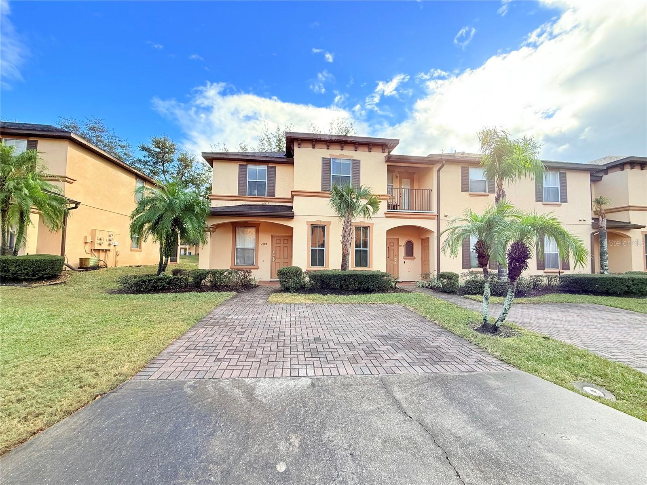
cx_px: 324
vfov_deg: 85.7
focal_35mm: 14
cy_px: 242
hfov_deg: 102.1
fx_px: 262
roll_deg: -0.8
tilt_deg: +3.1
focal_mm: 2.22
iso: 64
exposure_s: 1/379
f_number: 2.2
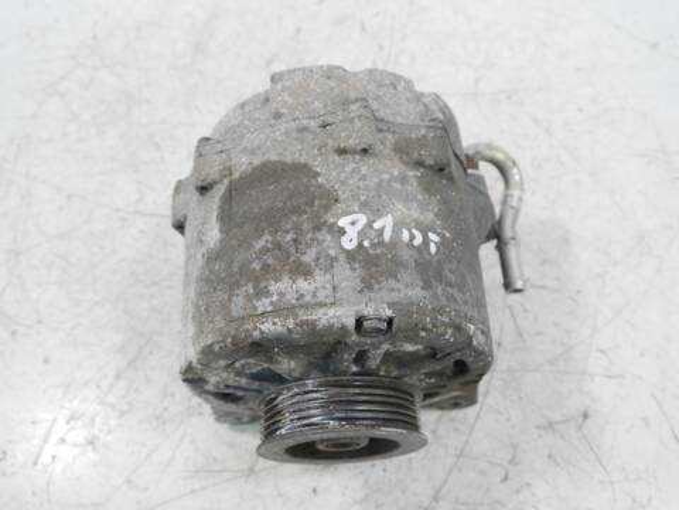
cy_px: 255
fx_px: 706
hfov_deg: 51.4
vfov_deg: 39.7
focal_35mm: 36
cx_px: 340
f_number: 4
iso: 1600
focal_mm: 18
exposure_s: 1/125
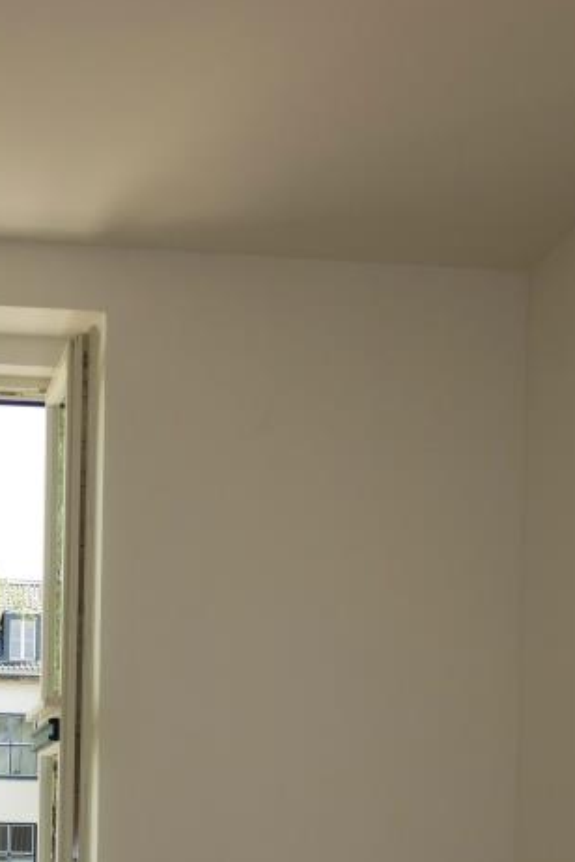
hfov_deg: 21.5
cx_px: 76
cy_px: 888
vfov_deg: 29.9
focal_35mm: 62
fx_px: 1485
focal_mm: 10.4
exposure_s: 1/125
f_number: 5.6
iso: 125
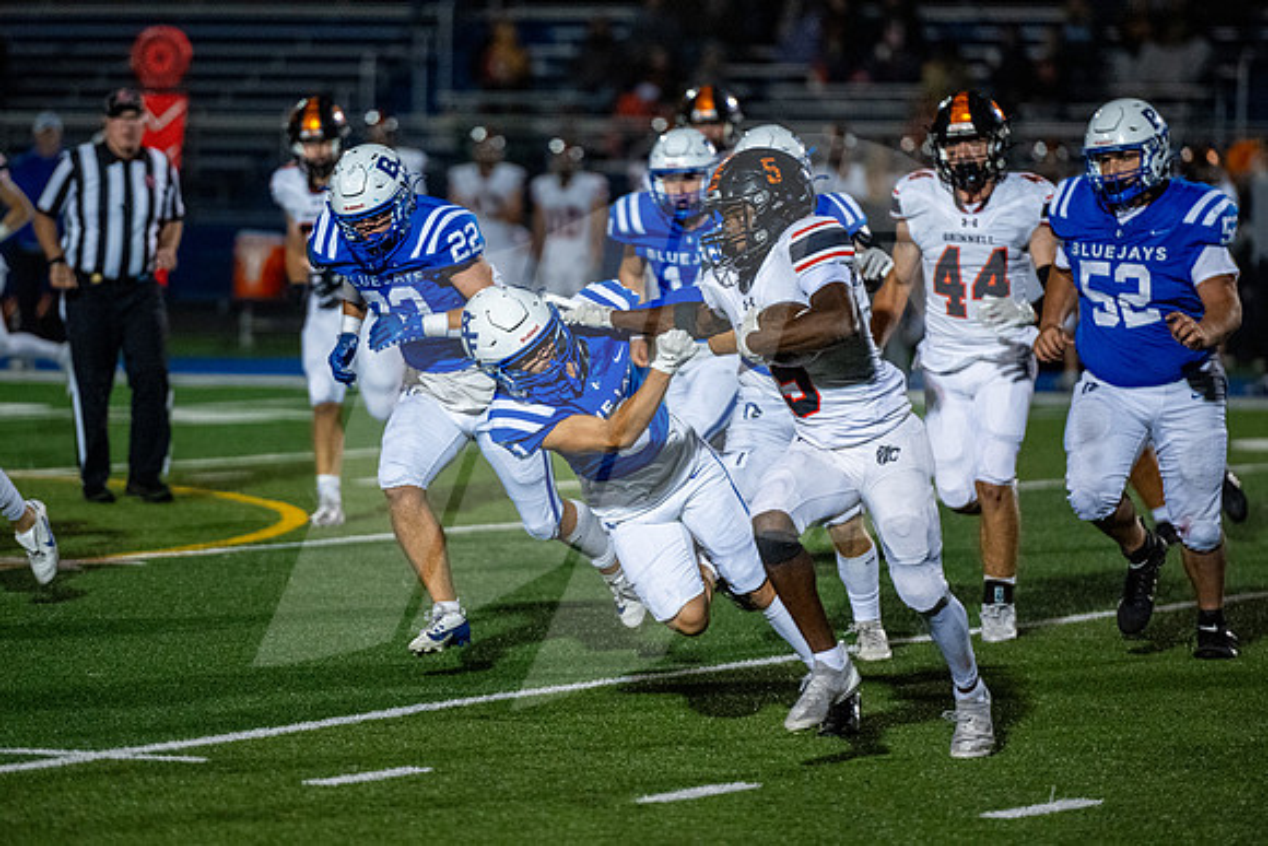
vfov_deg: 5.9
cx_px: 558
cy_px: 372
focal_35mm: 234
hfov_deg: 8.8
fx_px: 8255
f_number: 2.8
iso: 4000
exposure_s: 1/1600
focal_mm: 200
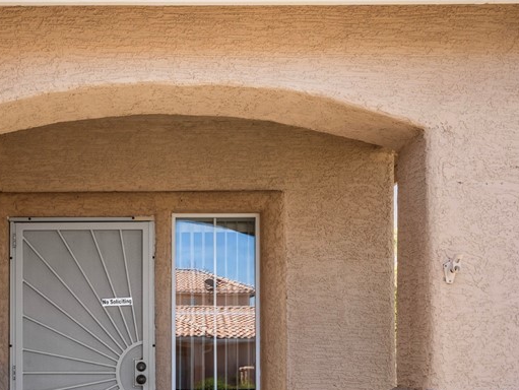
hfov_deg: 37.9
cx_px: 131
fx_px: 735
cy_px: 333
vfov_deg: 28.8
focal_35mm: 49
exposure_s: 1/1250
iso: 400
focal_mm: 24
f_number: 8
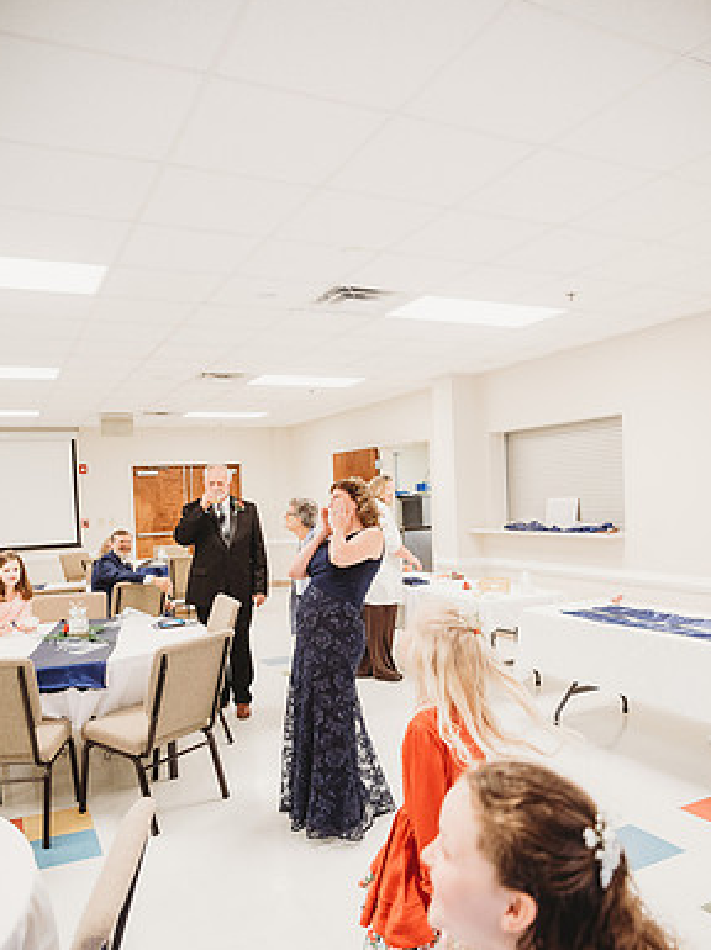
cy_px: 521
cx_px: 360
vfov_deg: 65.2
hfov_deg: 51.3
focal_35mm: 27
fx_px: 741
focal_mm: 24
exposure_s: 1/200
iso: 2500
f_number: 4
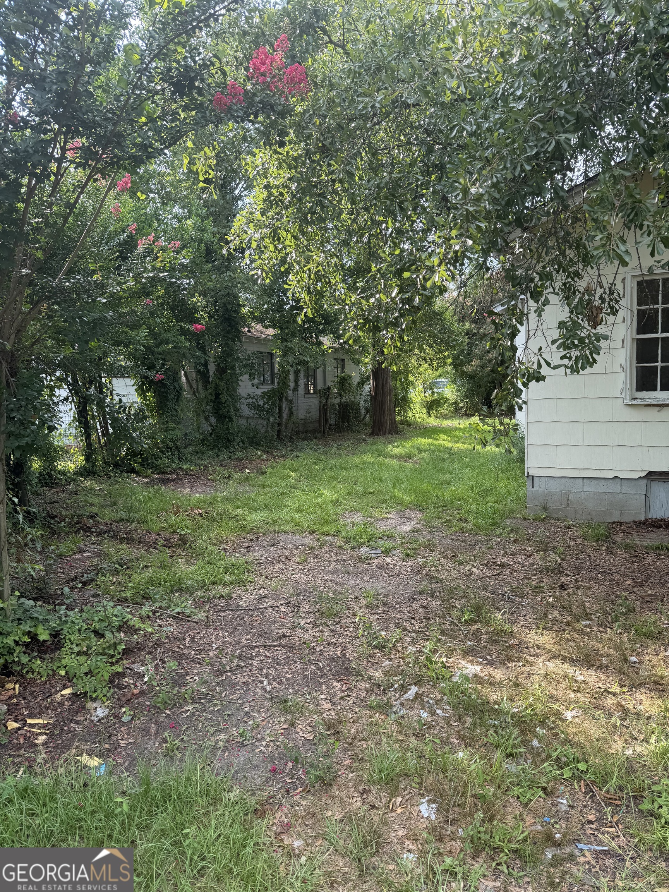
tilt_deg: -3.1
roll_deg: -2.2
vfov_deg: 71.6
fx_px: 618
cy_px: 446
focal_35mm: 24
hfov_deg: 56.8
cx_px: 334
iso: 80
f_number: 1.78
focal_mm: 6.76
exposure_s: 1/547
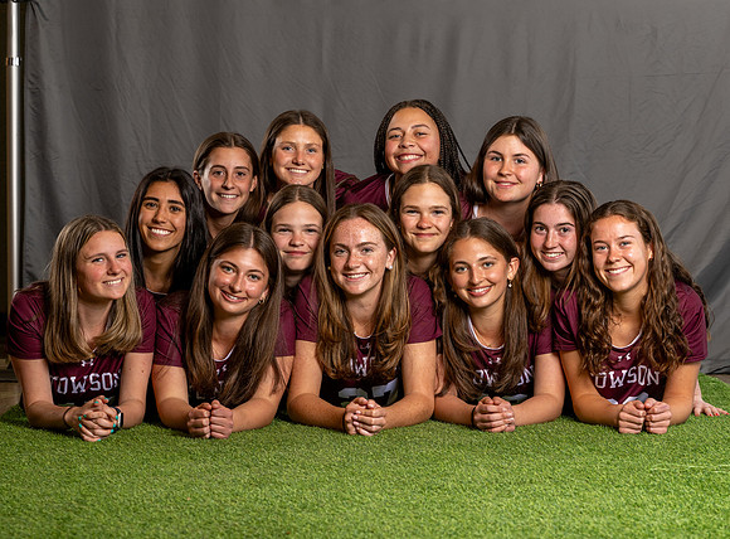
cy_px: 295
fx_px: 1980
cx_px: 365
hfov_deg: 20.9
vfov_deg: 15.5
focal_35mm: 94
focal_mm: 79
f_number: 6.3
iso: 250
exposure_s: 1/100
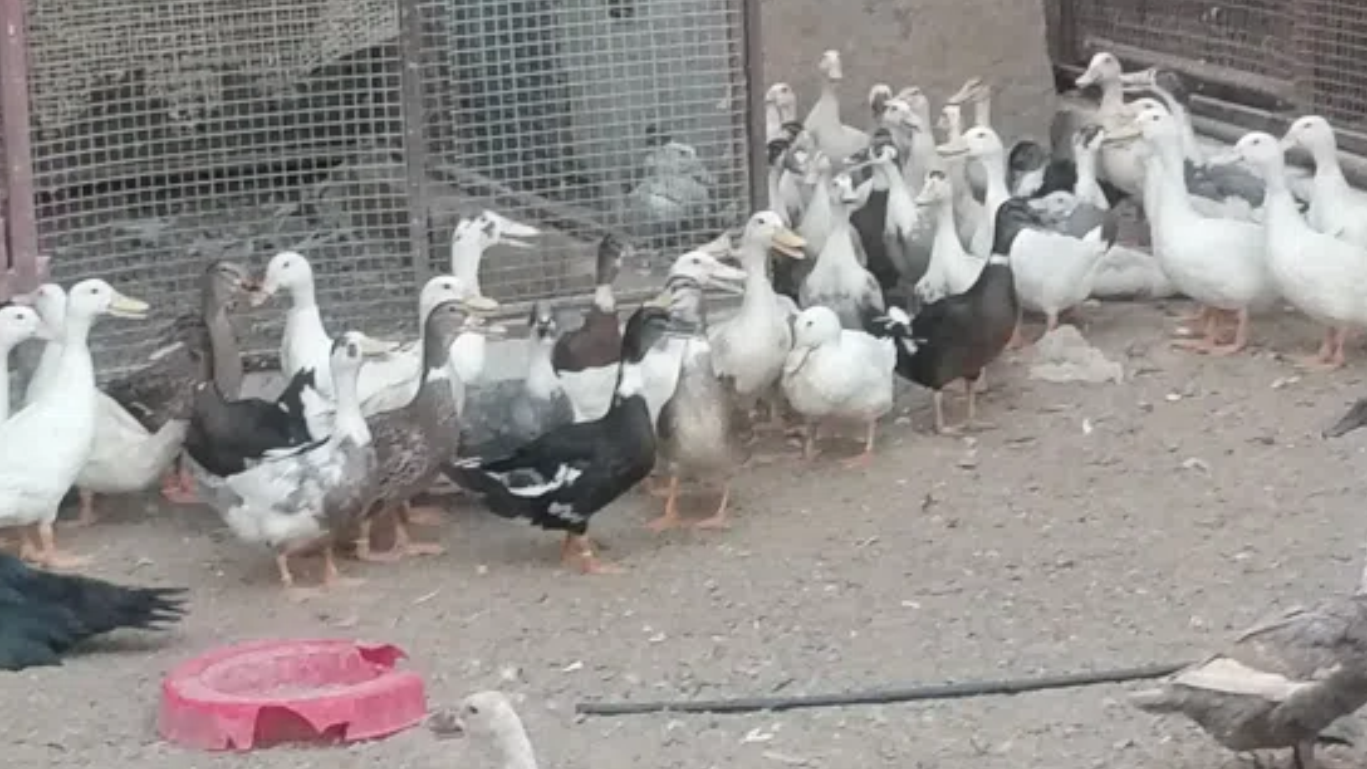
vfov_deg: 9.8
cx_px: 661
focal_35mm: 123
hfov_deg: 17.4
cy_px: 216
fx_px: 4458
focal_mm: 5.3
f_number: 1.8
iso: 400
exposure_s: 1/33.3
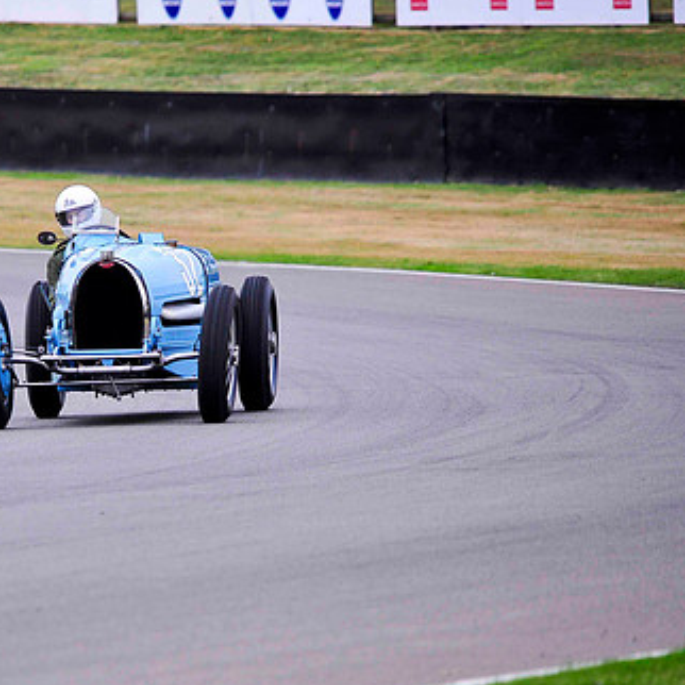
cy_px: 342
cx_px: 126
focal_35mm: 689
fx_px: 15425
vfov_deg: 2.5
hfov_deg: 2.5
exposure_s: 1/250
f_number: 8
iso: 800
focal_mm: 450
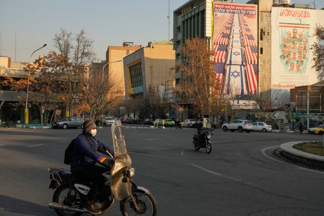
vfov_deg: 36.9
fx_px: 324
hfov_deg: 53.1
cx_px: 162
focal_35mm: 36
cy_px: 108
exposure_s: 1/1600
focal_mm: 36
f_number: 9
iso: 1000
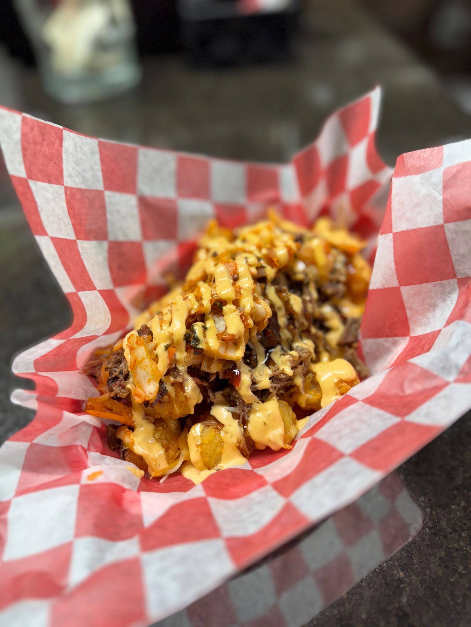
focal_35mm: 24
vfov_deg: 71.6
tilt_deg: -46.6
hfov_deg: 56.8
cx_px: 236
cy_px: 314
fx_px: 435
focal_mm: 6.76
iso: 160
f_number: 1.78
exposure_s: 1/120
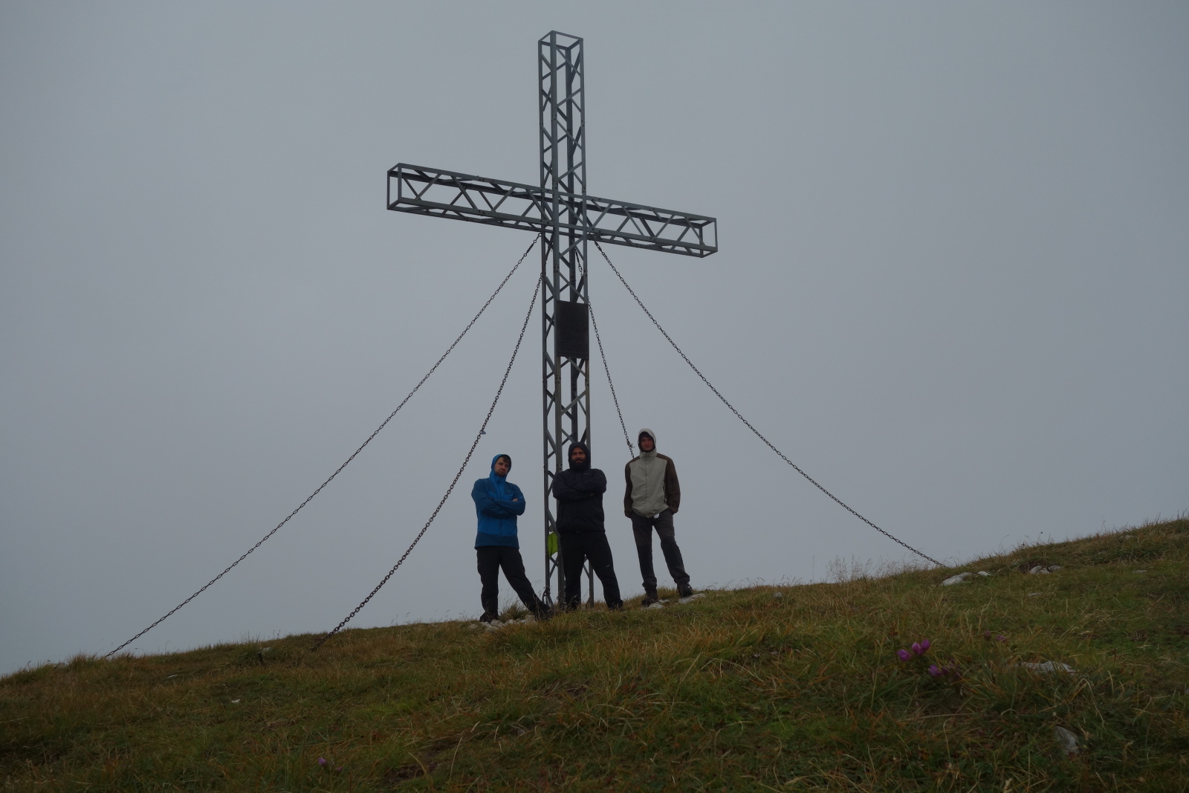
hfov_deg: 53.1
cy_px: 396
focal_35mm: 36
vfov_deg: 36.9
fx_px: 1189
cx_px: 594
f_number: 5.6
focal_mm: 13.42
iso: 125
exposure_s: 1/500
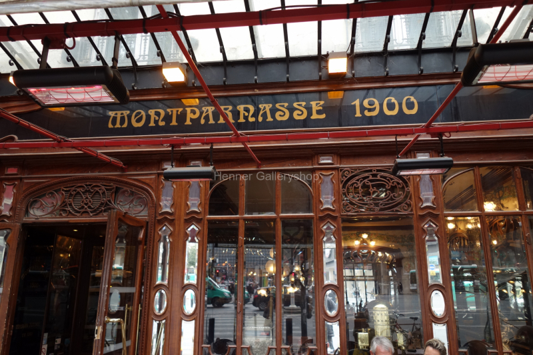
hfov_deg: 65.5
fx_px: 414
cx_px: 266
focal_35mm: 28
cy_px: 178
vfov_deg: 46.4
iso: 320
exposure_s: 1/250
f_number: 2.8
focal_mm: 10.4
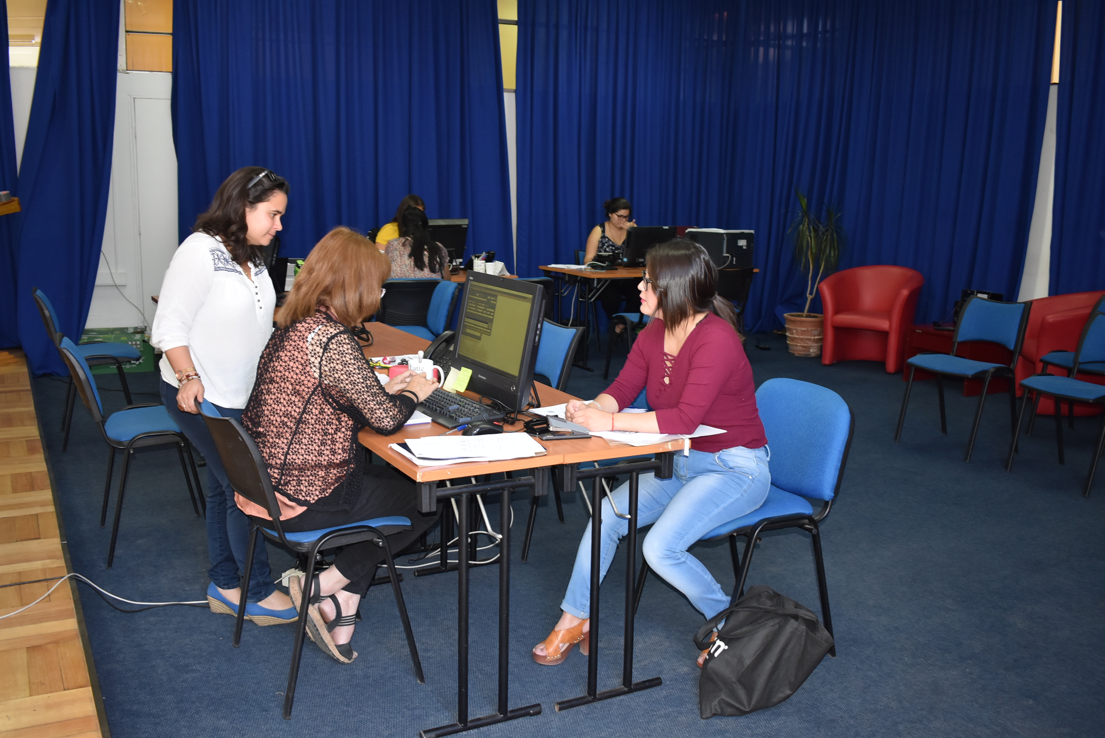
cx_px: 552
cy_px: 369
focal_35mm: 33
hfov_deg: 57.2
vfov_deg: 40.0
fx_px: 1014
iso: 800
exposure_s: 1/60
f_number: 4
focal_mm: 22
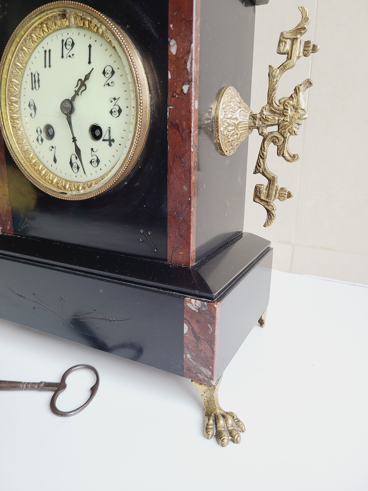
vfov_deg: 67.3
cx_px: 184
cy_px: 246
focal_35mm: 26
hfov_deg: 53.1
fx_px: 369
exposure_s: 1/120
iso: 80
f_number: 1.8
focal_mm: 5.4
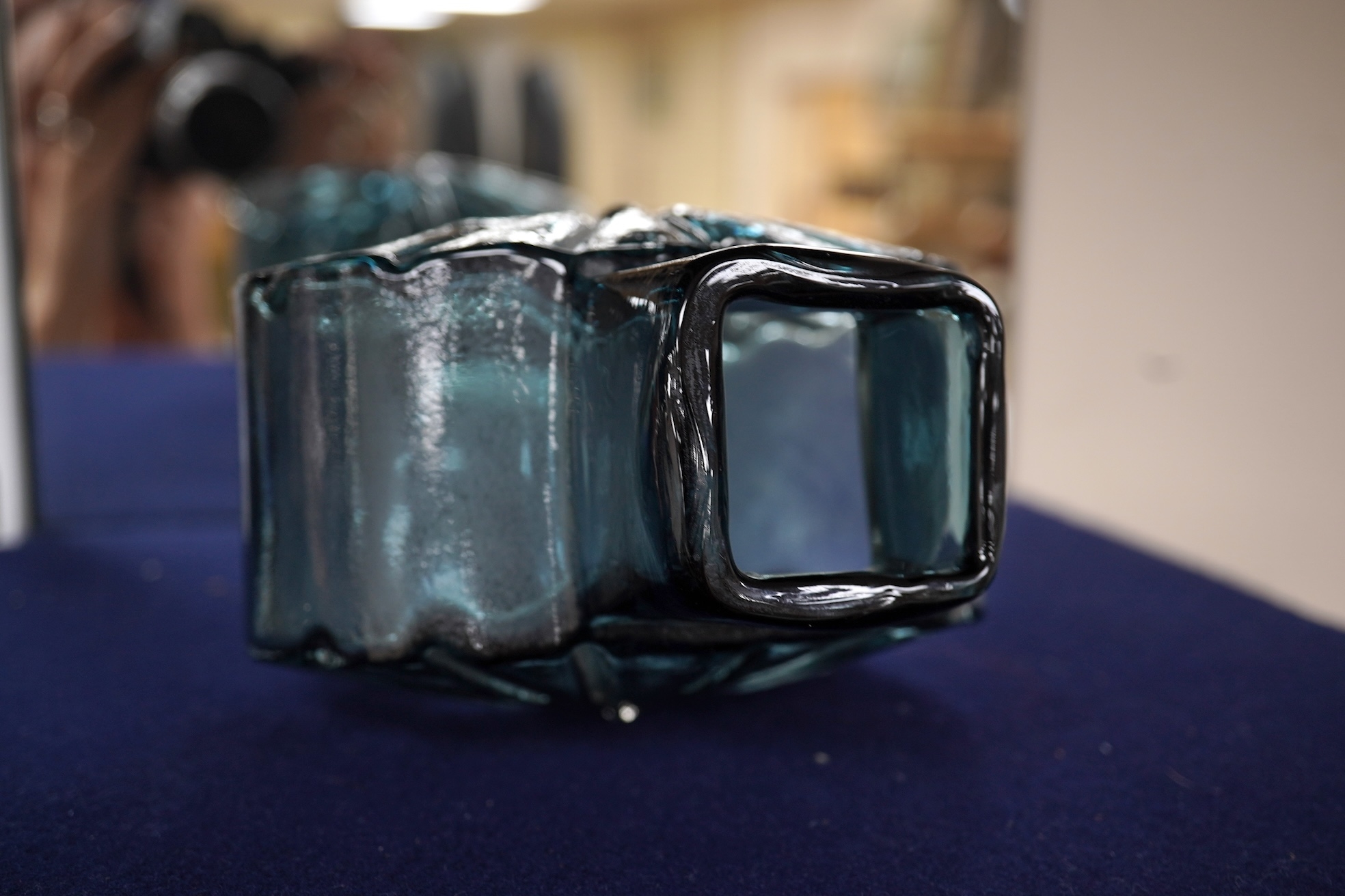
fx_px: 1681
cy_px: 448
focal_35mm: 45
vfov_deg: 29.9
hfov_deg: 43.6
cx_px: 672
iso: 160
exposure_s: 1/40
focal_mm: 30
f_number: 7.1
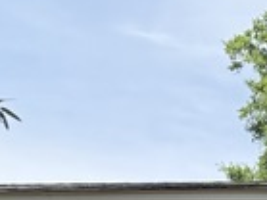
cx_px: 446
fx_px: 1064
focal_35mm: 138
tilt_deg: -0.4
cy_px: 552
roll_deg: -0.6
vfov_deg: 9.1
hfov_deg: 13.2
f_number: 1.78
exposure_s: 1/1653
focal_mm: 6.76
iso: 100
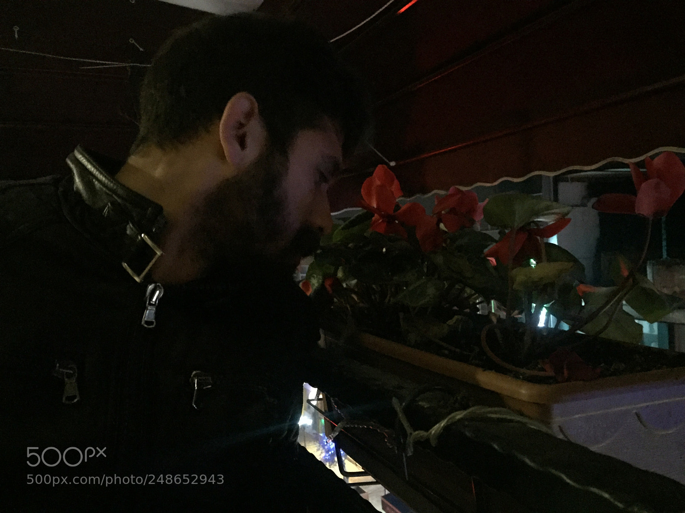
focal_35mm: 29
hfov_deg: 61.7
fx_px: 574
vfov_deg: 48.2
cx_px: 342
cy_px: 256
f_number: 2.2
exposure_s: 1/17
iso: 2000
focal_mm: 4.15
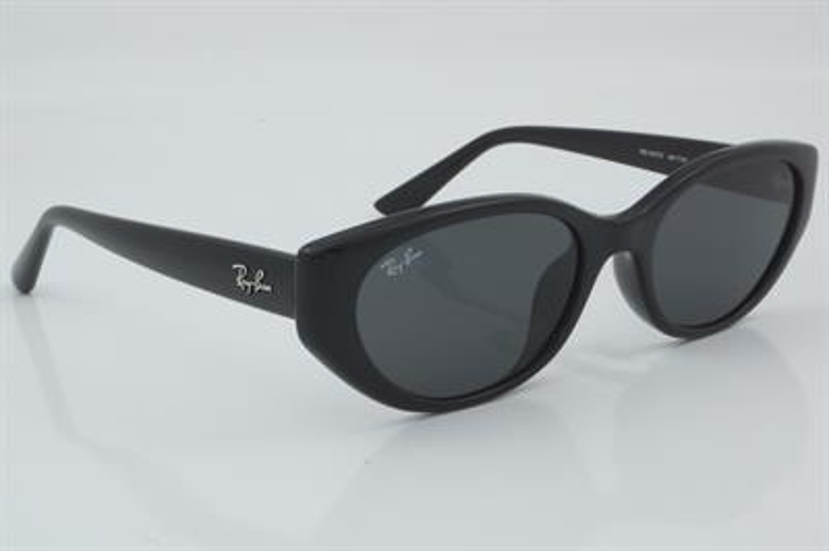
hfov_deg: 27.0
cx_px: 414
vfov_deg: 18.2
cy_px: 276
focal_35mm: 75
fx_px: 1726
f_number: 32
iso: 100
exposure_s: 1/3
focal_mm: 50
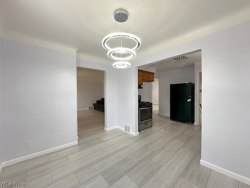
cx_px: 125
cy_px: 94
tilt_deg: -0.2
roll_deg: +0.4
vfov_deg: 85.7
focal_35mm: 14
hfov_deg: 102.1
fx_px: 101
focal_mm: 2.22
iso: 200
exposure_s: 1/120
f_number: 2.2
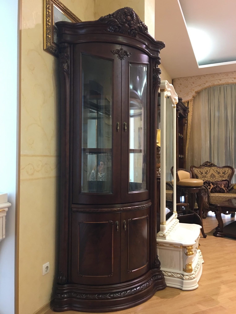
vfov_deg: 61.7
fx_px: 264
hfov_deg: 48.2
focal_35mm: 29
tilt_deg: +1.4
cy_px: 157
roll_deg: +0.0
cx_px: 118
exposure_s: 1/17
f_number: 2.2
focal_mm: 4.15
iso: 100
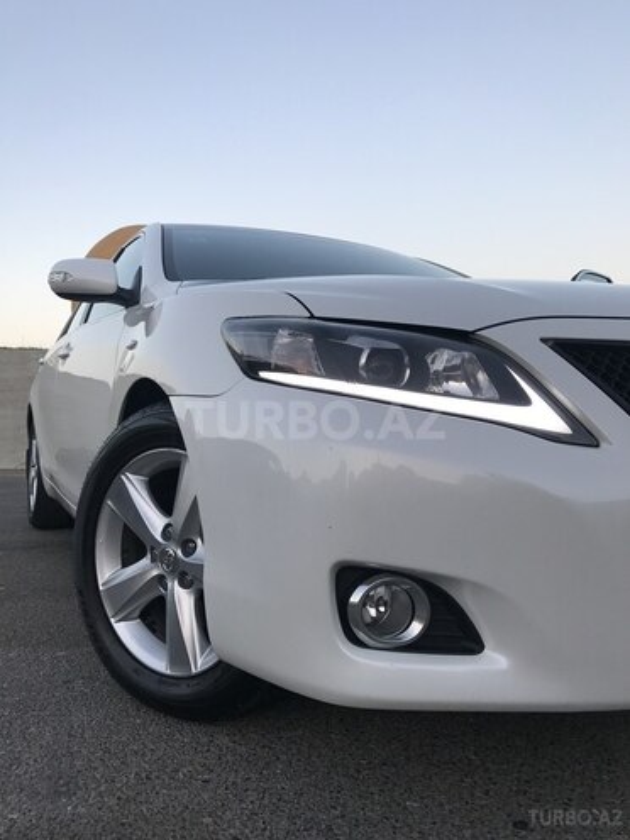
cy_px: 420
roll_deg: +1.4
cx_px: 315
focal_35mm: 28
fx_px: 679
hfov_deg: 49.7
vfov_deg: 63.4
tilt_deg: +0.5
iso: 20
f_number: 1.8
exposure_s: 1/217
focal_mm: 3.99
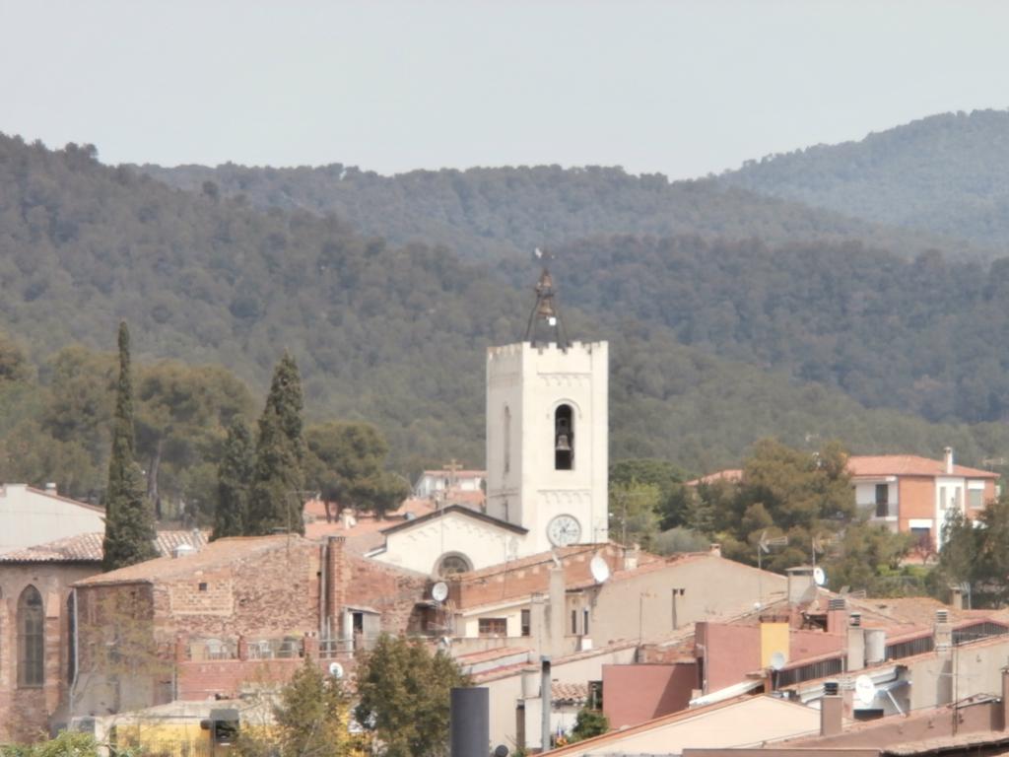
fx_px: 8745
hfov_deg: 6.6
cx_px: 504
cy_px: 378
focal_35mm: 300
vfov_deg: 5.0
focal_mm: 52.5
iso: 100
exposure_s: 1/320
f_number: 5.9
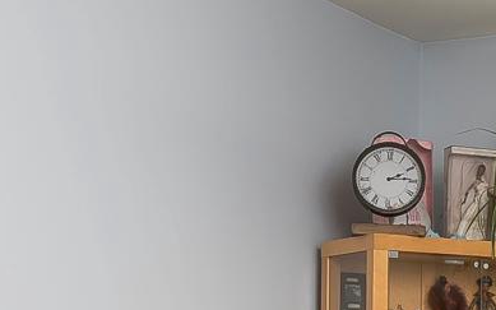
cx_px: 506
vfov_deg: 12.5
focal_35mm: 102
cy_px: 381
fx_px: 1379
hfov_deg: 19.7
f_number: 11
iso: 320
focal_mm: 19
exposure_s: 1/200
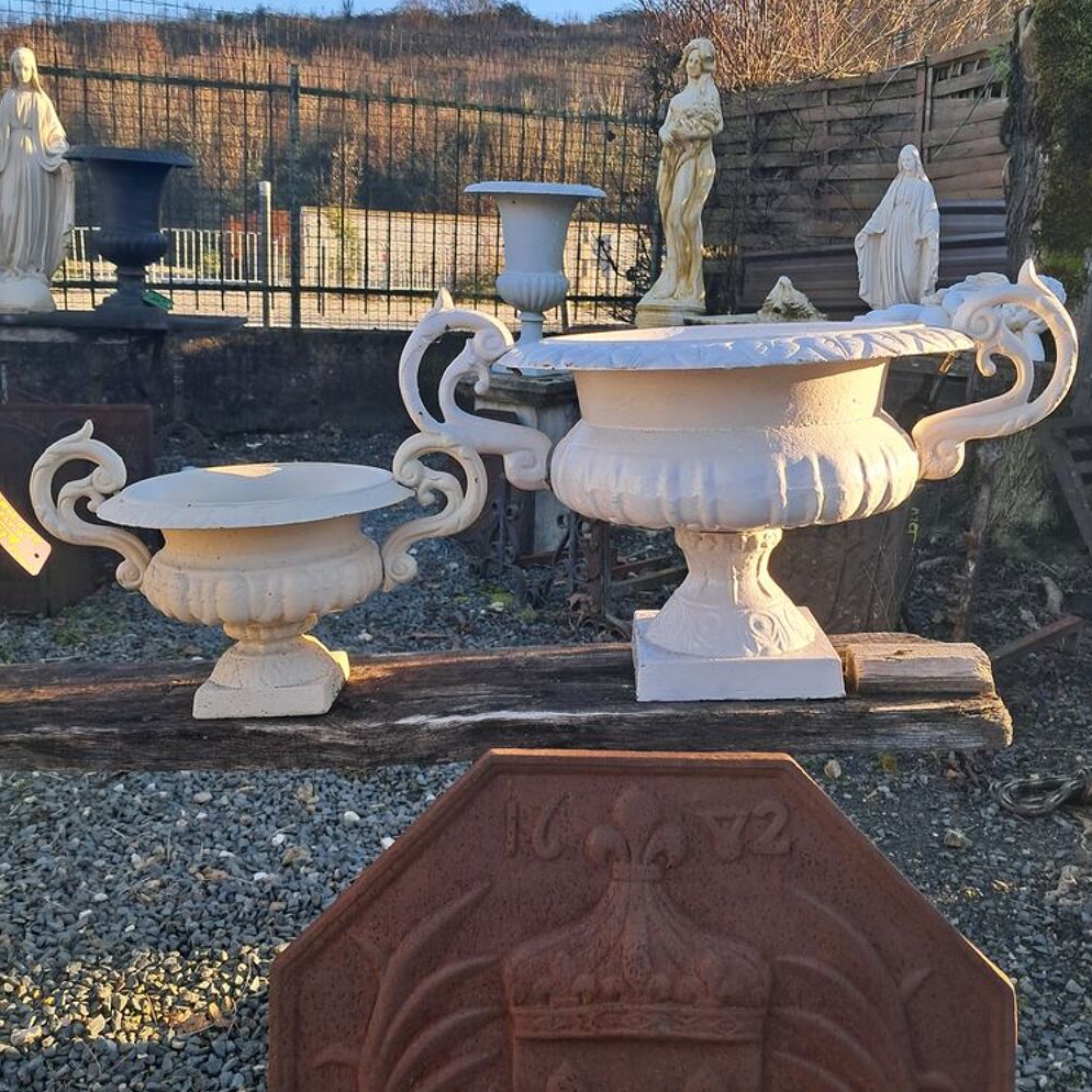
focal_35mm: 32
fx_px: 1142
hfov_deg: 51.1
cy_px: 504
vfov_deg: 51.1
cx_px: 547
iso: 50
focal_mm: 4
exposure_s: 1/161
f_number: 1.8
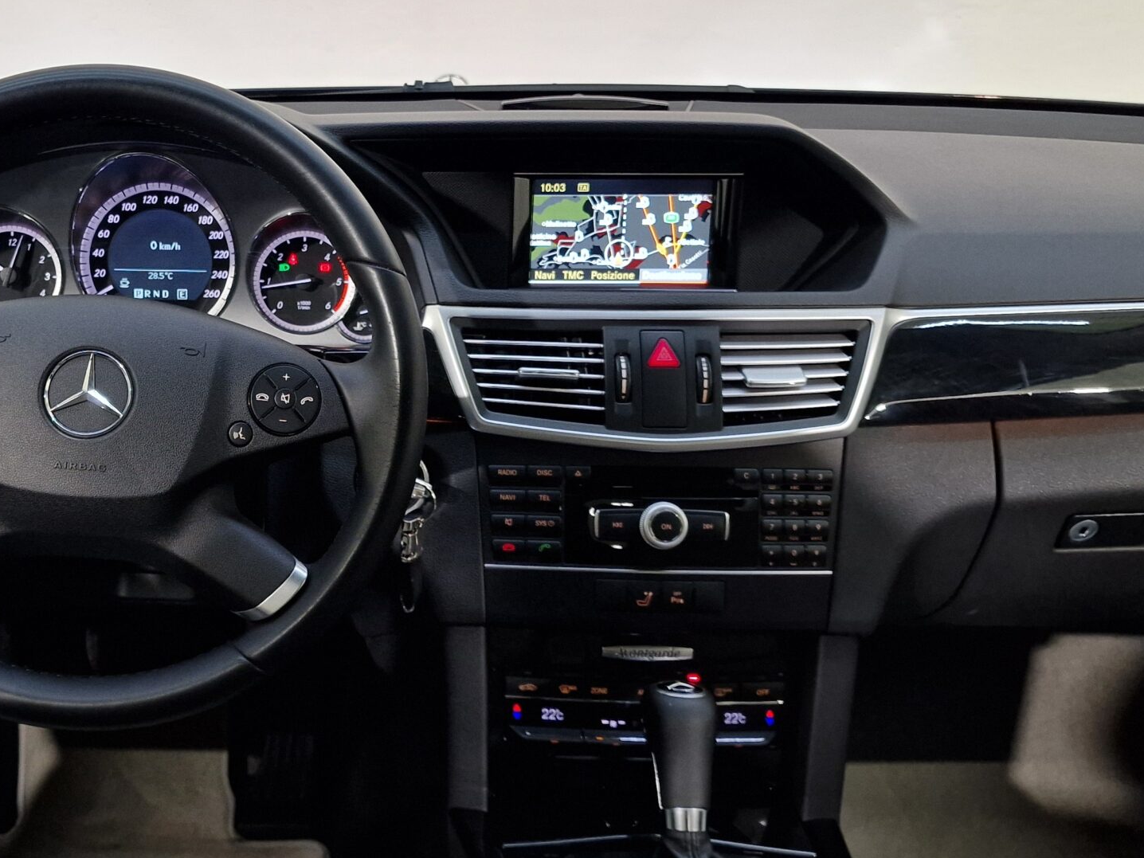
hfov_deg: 44.0
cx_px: 261
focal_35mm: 41
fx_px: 1355
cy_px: 426
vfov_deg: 35.1
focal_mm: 6.4
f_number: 1.8
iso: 160
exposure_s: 1/50
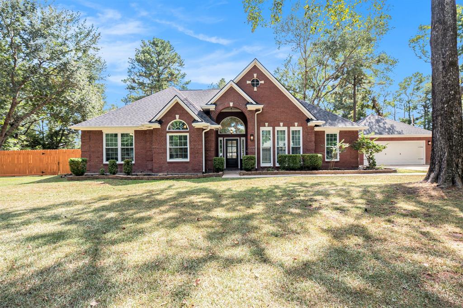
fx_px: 219
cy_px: 154
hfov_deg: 93.3
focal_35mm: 17
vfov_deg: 70.4
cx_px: 232
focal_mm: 11.5
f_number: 8
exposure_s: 1/125
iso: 250
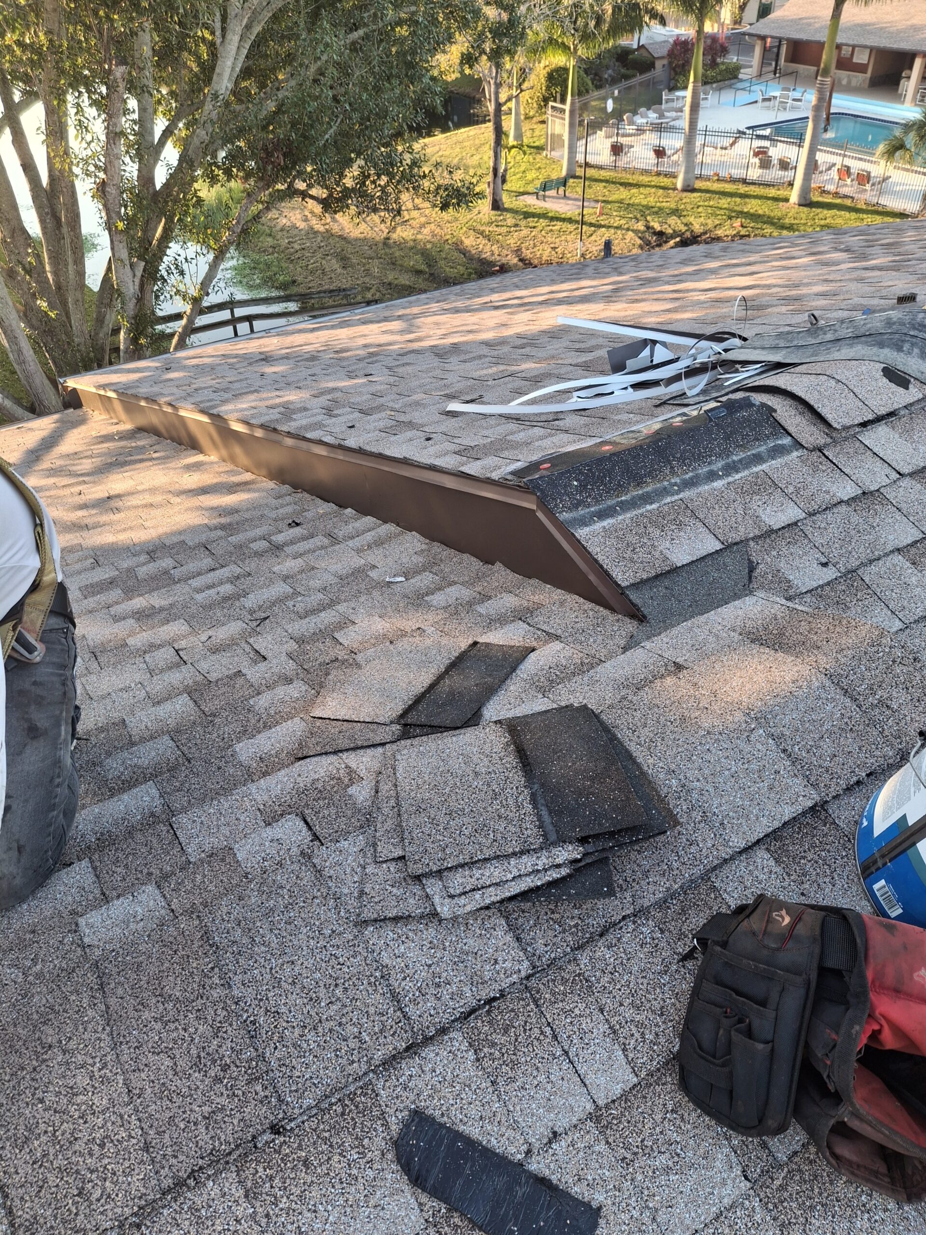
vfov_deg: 69.4
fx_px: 892
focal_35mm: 25
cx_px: 463
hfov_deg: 54.9
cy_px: 618
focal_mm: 4.69
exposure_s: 1/167
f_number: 1.8
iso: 32
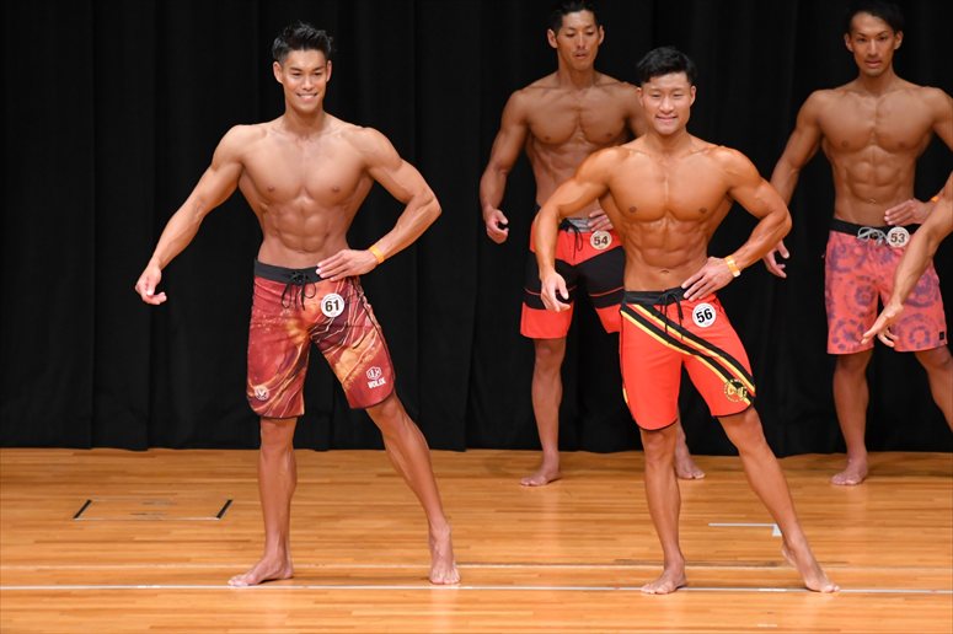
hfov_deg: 7.2
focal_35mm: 285
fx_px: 7541
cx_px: 476
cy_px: 317
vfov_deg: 4.8
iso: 4000
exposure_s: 1/400
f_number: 5.6
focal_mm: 190
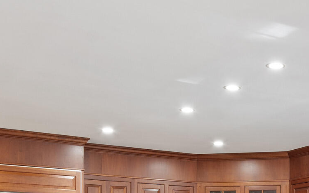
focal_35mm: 68
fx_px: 573
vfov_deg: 17.9
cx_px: 299
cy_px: 252
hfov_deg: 28.6
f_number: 8
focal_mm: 17
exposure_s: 2
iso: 320
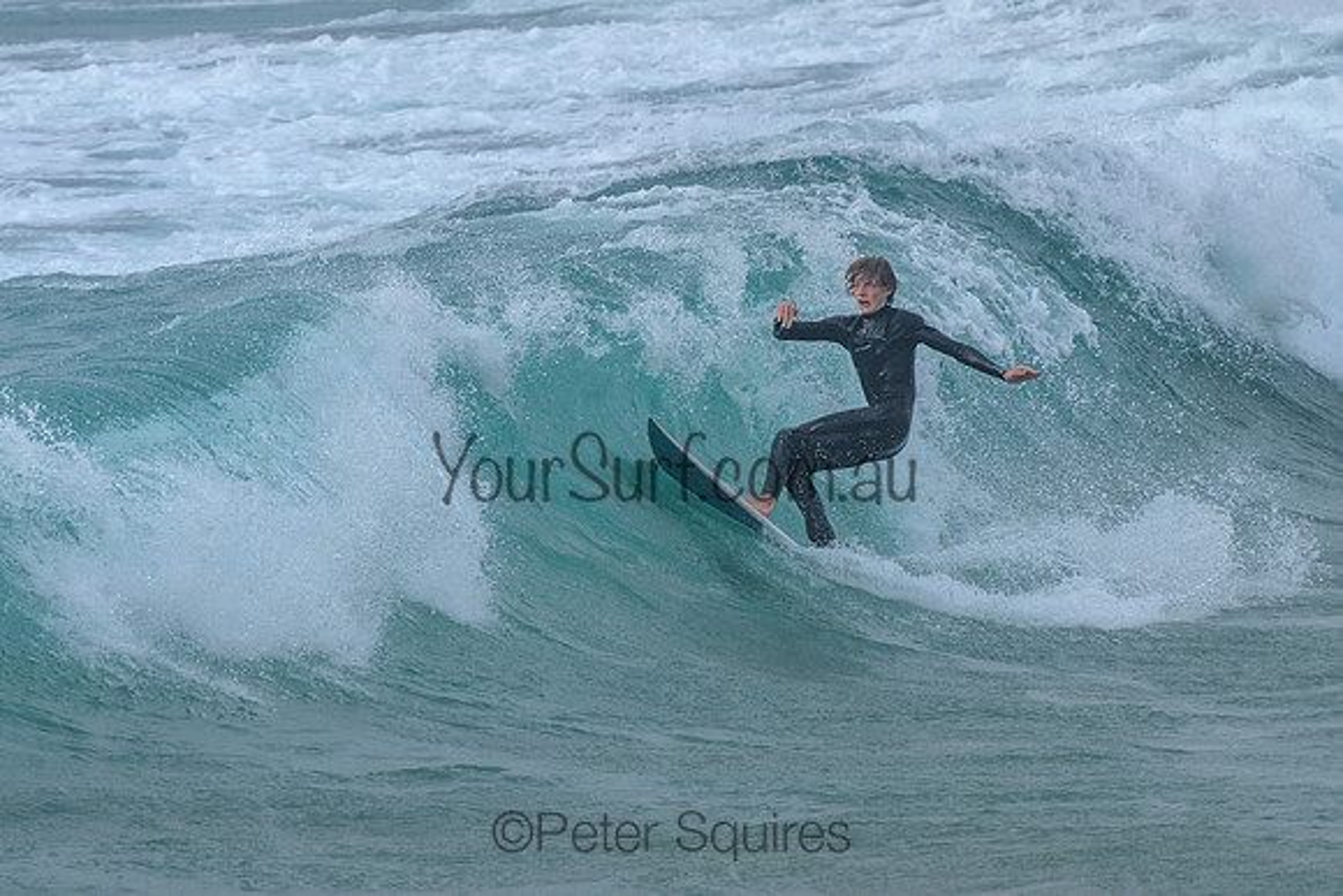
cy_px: 361
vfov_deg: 2.5
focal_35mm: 550
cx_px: 682
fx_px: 20534
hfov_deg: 3.7
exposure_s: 1/2000
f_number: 8
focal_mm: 400
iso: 500
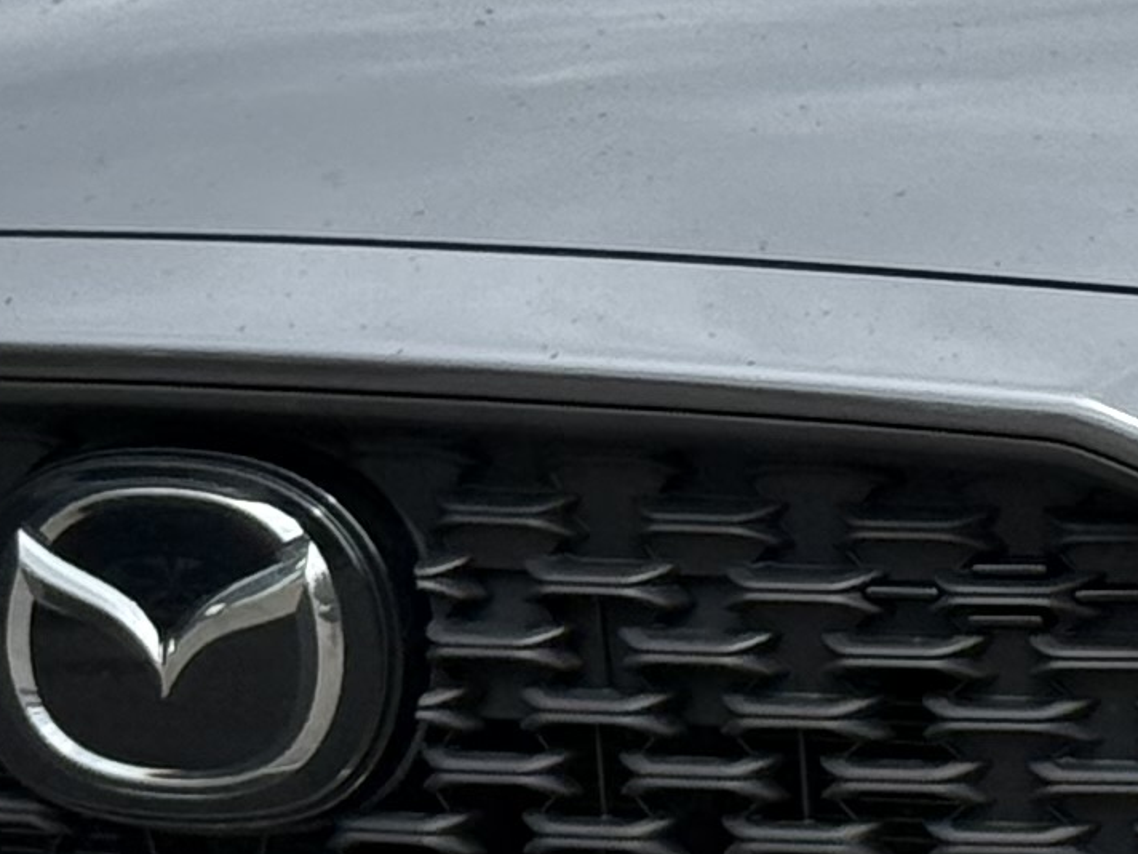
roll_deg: -0.3
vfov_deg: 5.5
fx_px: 8942
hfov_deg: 7.2
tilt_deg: -2.7
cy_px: 352
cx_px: 1331
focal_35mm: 272
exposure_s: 1/3704
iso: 100
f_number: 1.78
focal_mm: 6.76
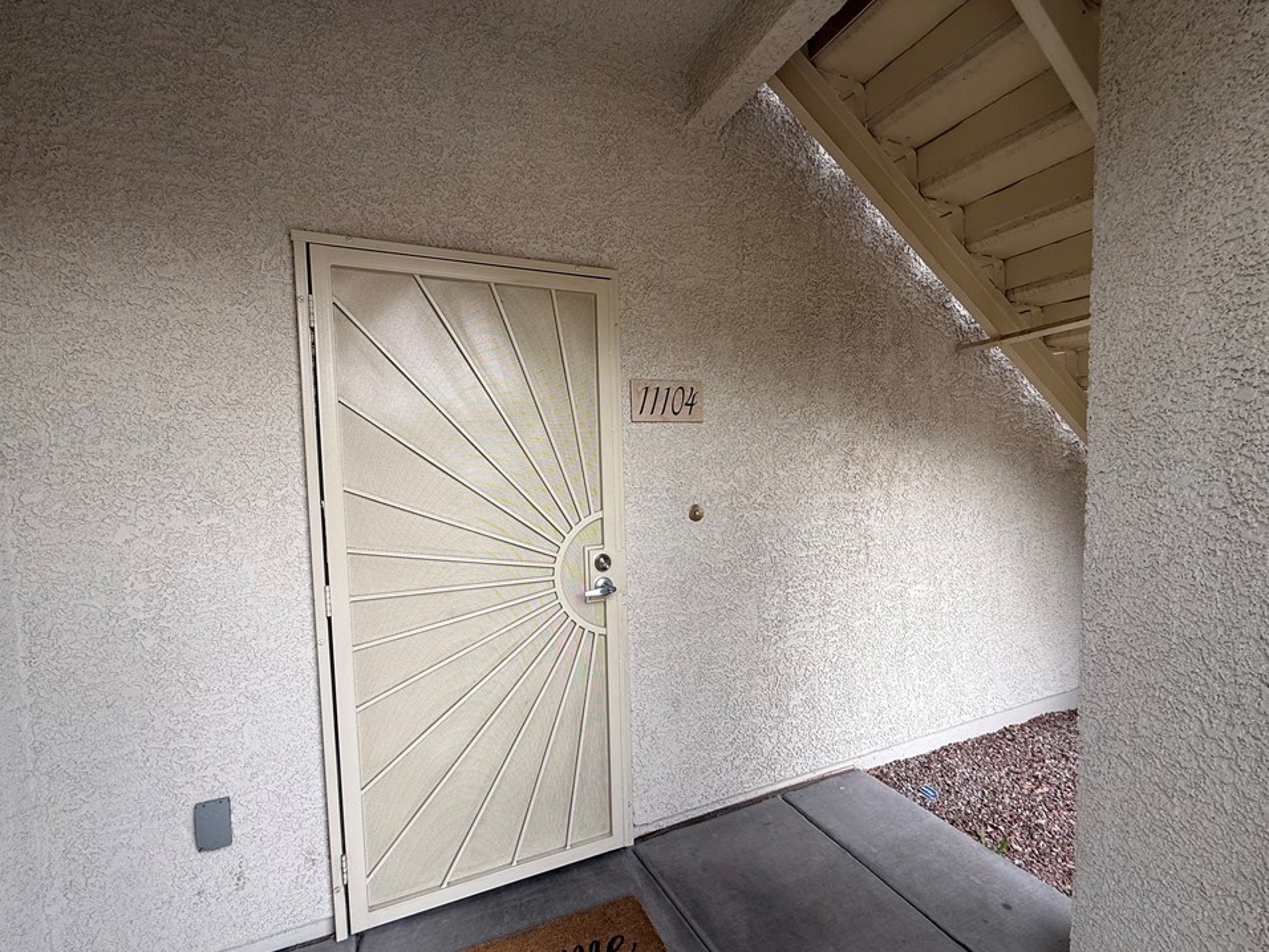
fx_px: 550
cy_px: 506
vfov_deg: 81.7
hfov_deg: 98.1
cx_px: 608
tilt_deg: -3.7
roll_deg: +1.6
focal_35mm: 15
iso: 50
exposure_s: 1/207
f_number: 2.2
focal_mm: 2.22
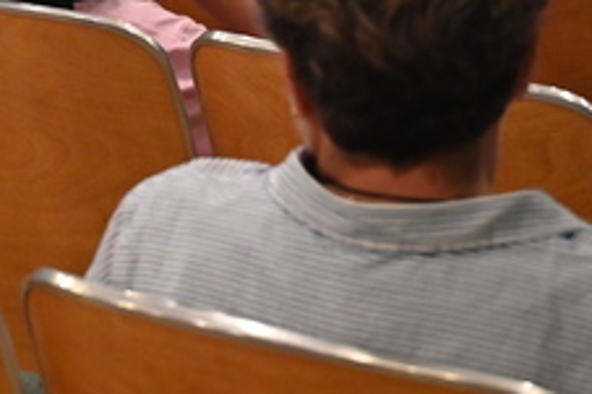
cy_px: -142
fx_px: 3484
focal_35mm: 212
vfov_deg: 6.4
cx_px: 37
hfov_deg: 9.7
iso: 3600
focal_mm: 47
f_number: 4
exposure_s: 1/60
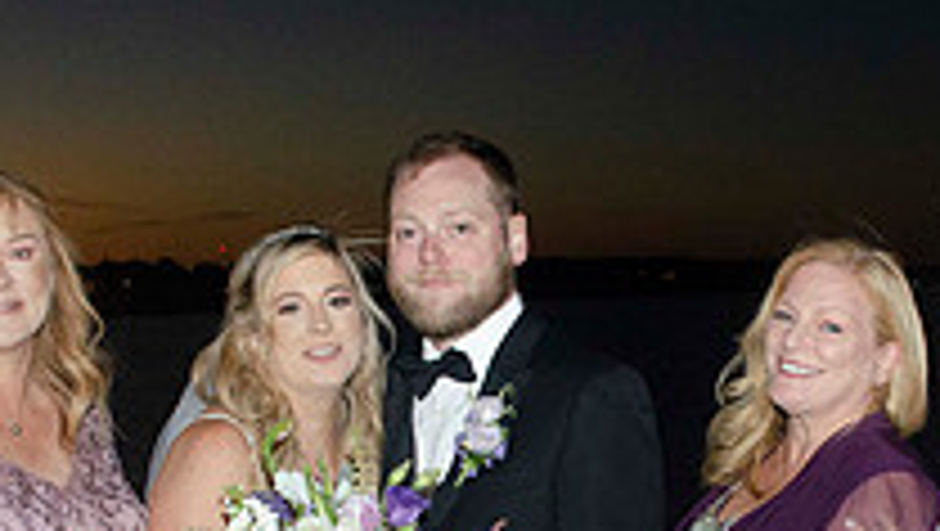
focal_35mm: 87
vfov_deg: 13.7
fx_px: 2170
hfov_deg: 24.3
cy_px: 562
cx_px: 612
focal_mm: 20
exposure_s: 1/60
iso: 800
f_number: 5.6
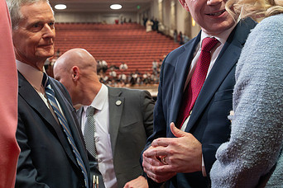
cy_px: 39
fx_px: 857
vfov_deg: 12.5
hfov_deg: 18.7
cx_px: 115
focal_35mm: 109
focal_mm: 61
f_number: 9
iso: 3200
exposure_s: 1/60
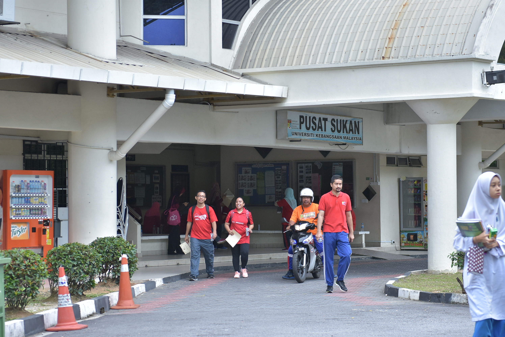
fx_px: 1474
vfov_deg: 13.1
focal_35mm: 105
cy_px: 168
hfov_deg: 19.4
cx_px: 252
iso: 400
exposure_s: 1/1000
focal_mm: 70
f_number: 3.2
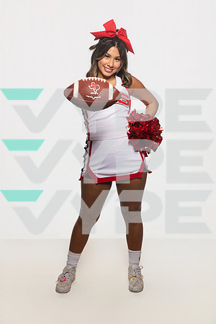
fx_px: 540
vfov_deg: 33.4
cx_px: 108
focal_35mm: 60
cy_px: 162
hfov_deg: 22.6
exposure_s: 1/200
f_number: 6.3
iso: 500
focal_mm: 60
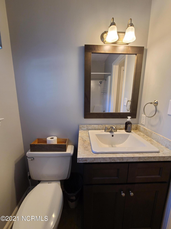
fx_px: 86
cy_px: 114
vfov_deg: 106.2
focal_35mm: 13
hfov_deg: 89.9
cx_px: 86
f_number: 2.2
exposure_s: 1/59
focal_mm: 2.2
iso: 125
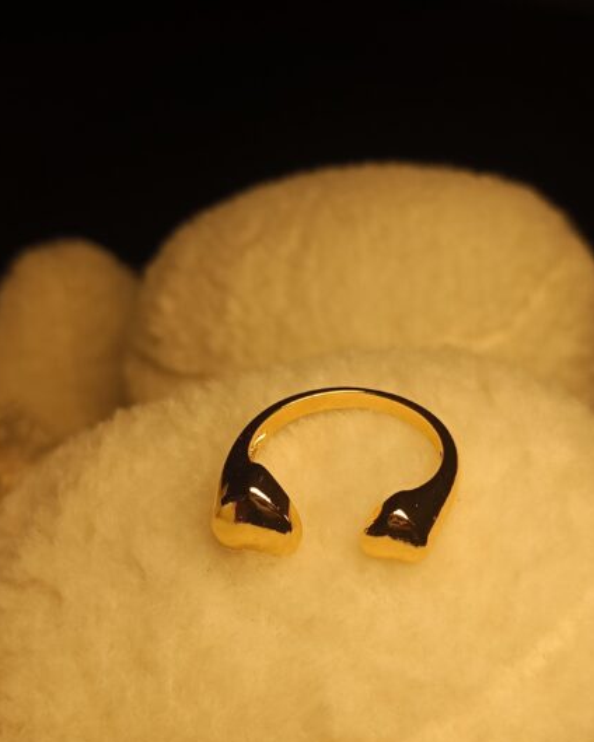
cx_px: 297
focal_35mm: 57
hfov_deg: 26.7
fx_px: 1253
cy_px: 400
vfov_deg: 33.0
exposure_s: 1/149
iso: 50
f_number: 1.8
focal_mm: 3.98
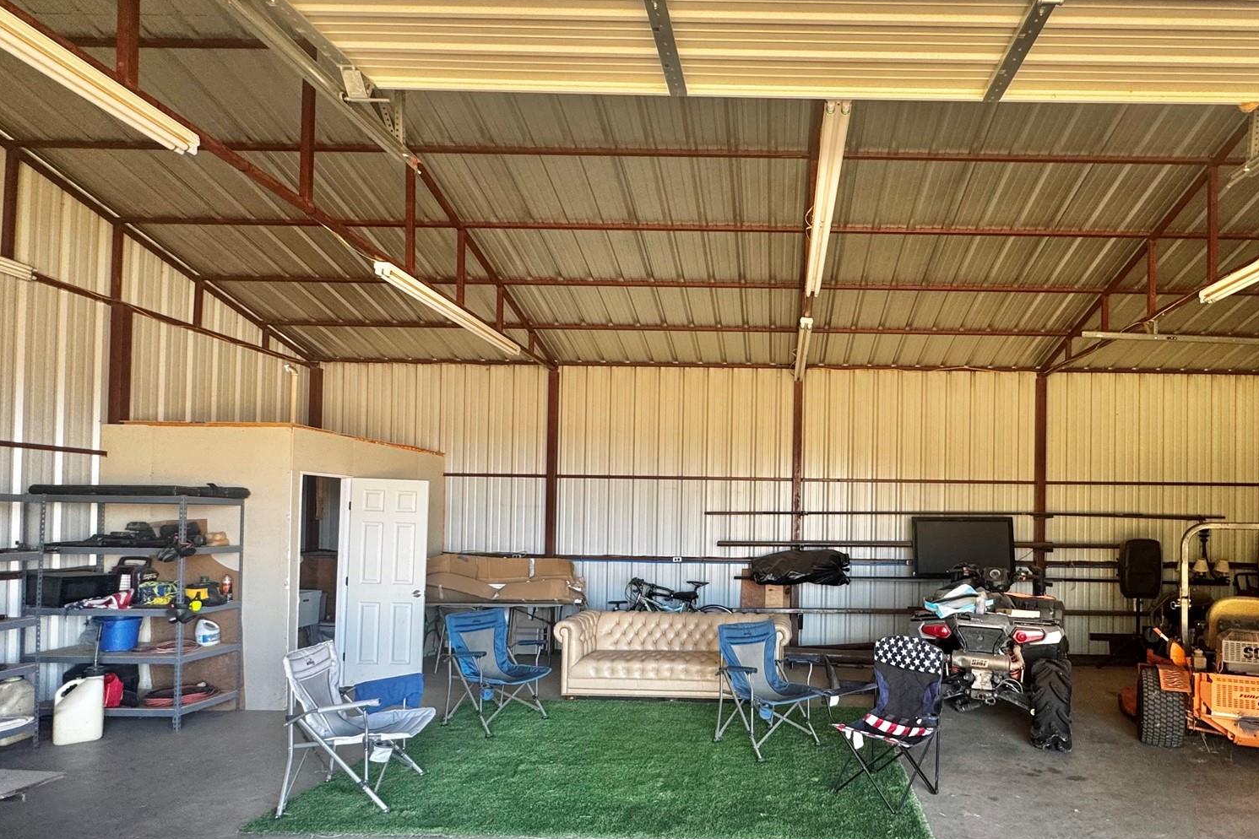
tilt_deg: -0.3
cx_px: 782
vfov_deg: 61.3
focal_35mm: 20
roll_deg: -0.2
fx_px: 699
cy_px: 511
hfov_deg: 82.5
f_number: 2.2
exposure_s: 1/99
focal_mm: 2.22
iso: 160
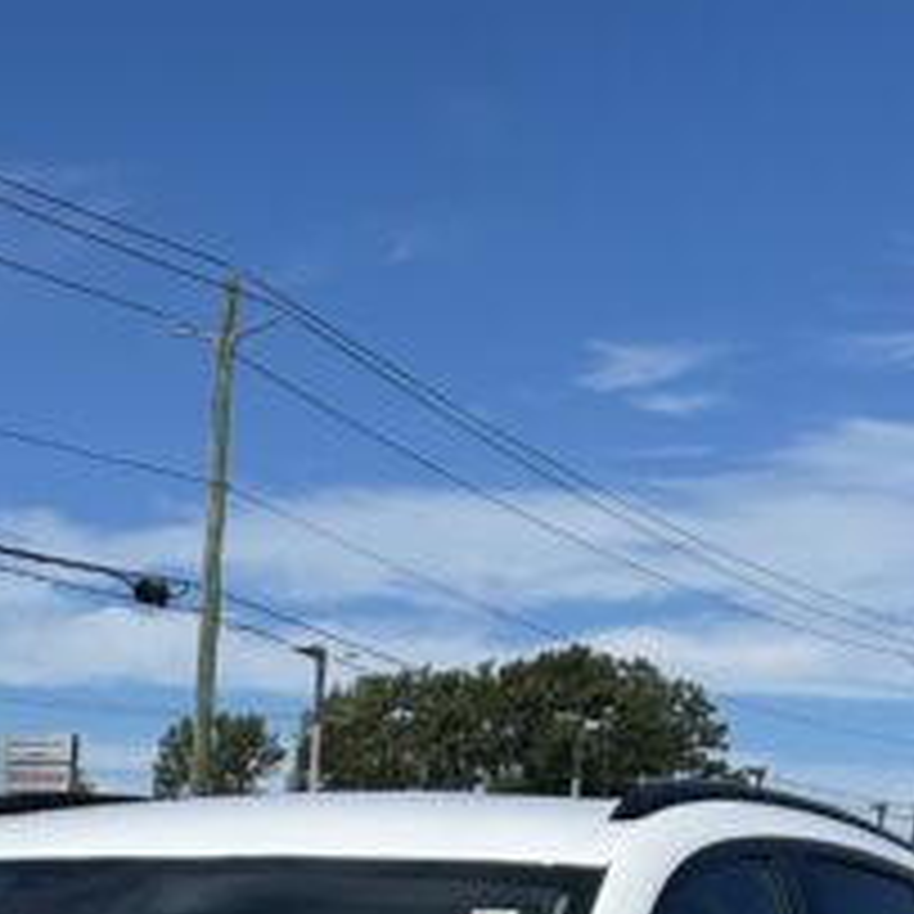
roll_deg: -1.6
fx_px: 3465
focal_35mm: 116
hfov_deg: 14.5
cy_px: 1418
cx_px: -234
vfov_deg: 14.0
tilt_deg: -10.8
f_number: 1.5
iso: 50
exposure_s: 1/8000
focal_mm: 5.7
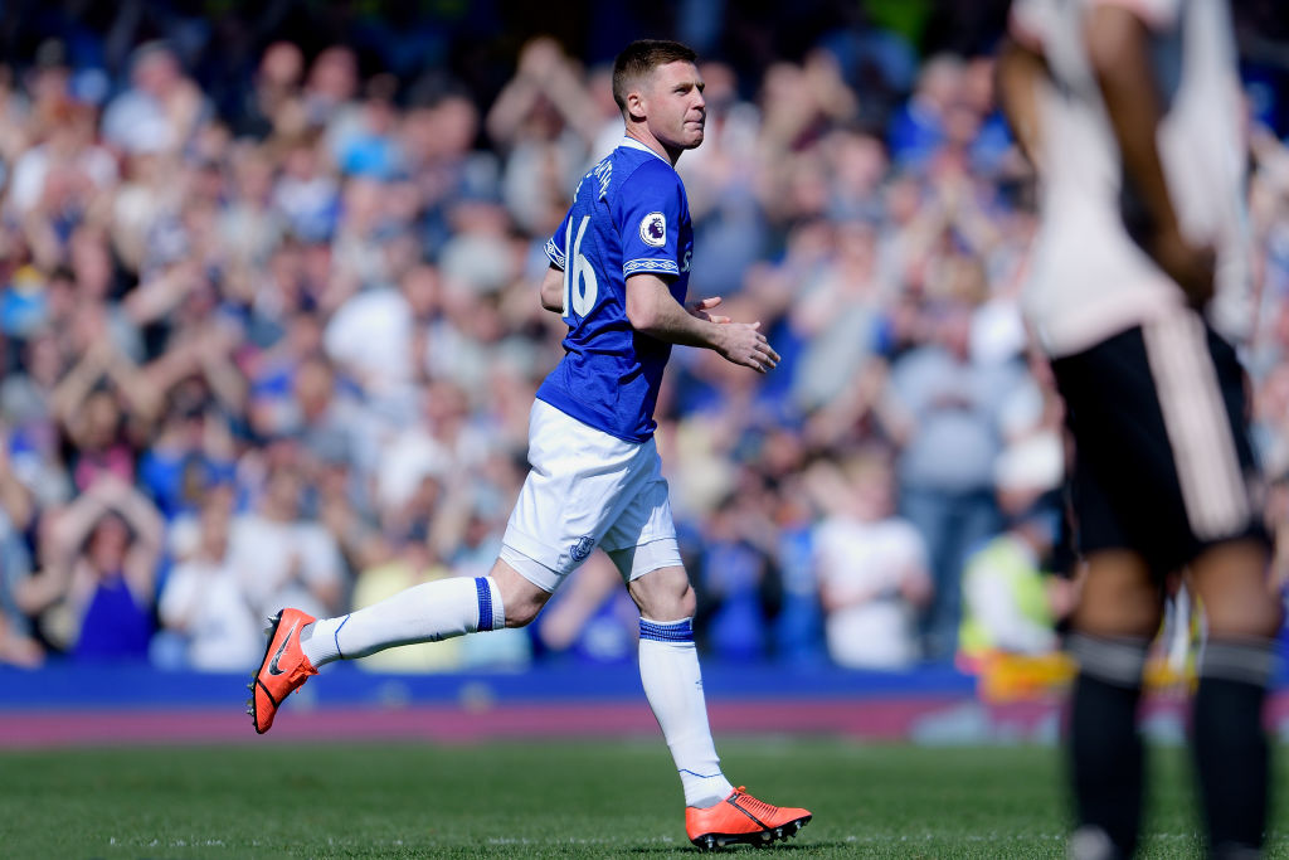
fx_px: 21485
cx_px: 644
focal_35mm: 600
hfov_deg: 3.4
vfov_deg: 2.3
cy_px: 430
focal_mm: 400
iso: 125
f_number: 2.8
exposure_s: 1/2000
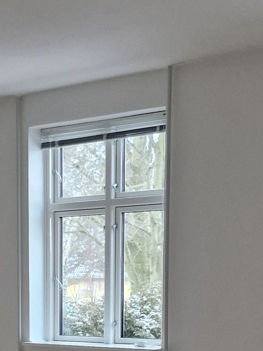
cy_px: 404
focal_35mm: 87
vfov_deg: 21.2
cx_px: -11
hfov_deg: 16.6
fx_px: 881
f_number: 1.8
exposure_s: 1/100
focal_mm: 5.54
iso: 640
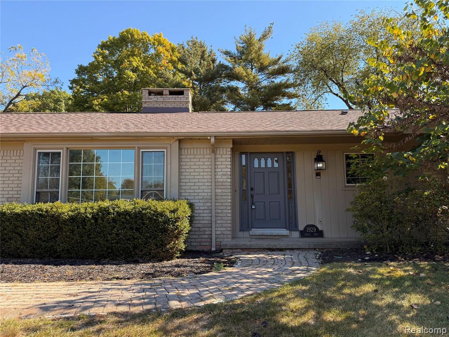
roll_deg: +0.7
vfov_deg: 56.8
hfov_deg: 71.6
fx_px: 311
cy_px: 168
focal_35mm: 24
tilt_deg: +7.7
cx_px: 224
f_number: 1.78
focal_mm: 6.76
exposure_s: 1/1337
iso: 100
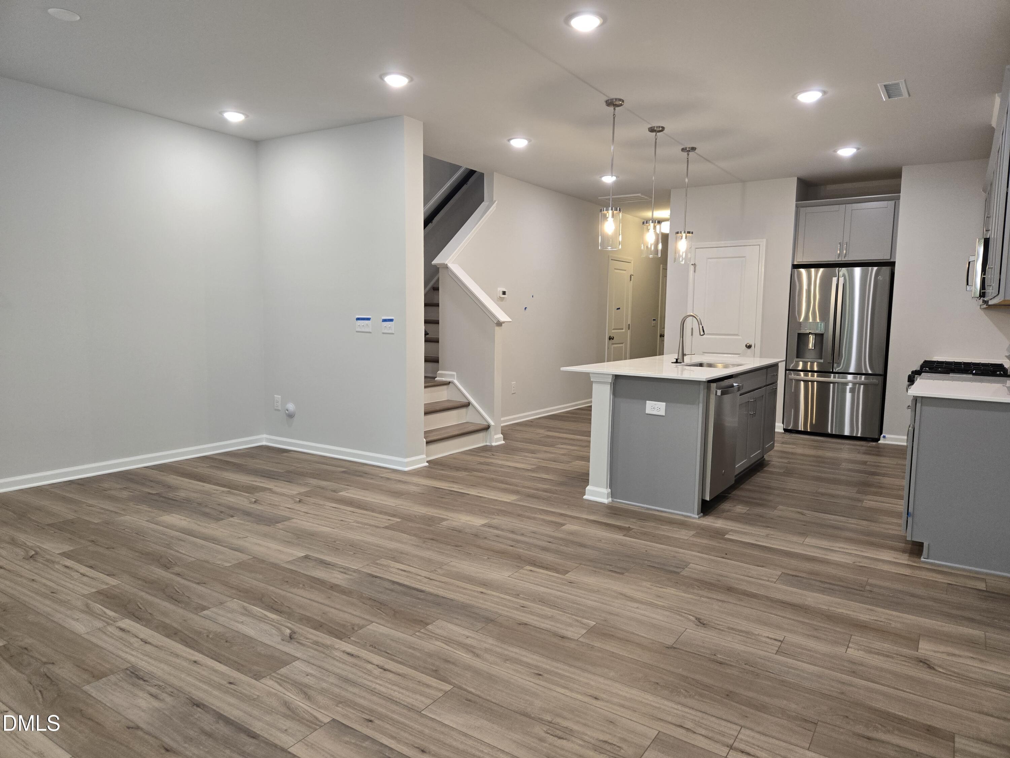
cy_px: 379
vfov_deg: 58.9
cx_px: 505
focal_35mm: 23
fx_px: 671
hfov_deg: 73.9
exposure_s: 1/120
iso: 200
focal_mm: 5.4
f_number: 1.8
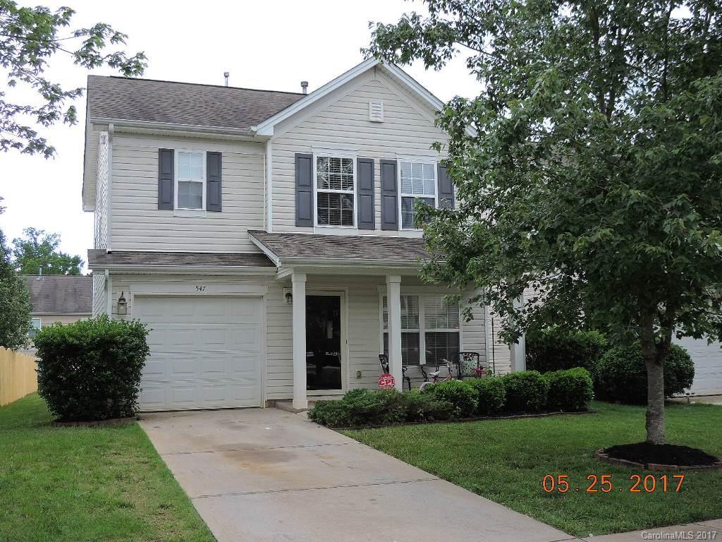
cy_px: 271
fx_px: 834
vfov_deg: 36.0
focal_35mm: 40
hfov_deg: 46.8
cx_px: 361
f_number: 3.3
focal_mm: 7.1
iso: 80
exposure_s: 1/125
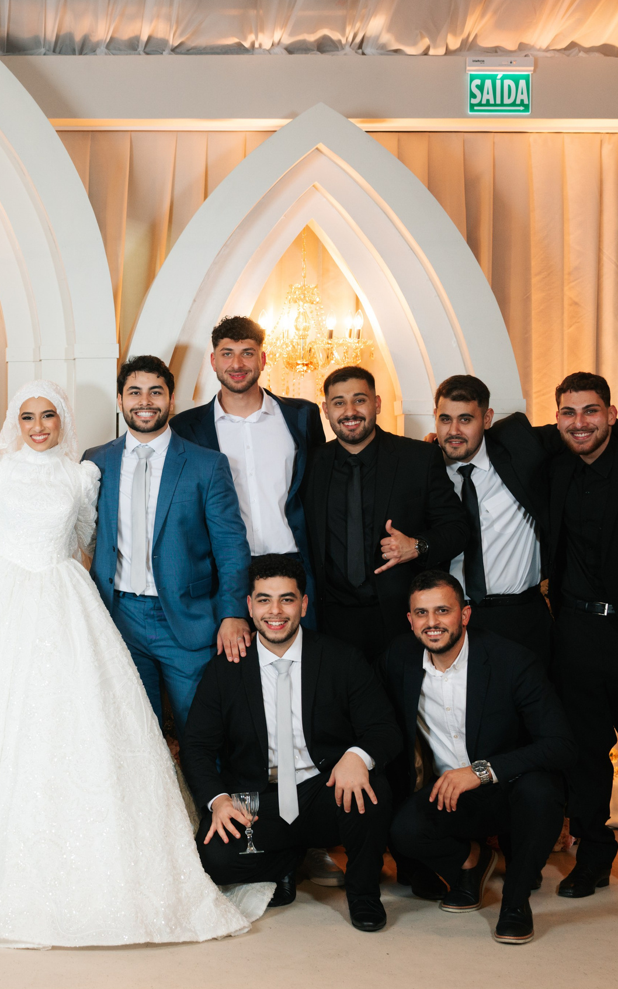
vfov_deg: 32.0
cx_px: -31
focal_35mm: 64
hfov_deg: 19.6
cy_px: 498
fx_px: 1724
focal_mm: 41
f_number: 3.2
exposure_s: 1/200
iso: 800
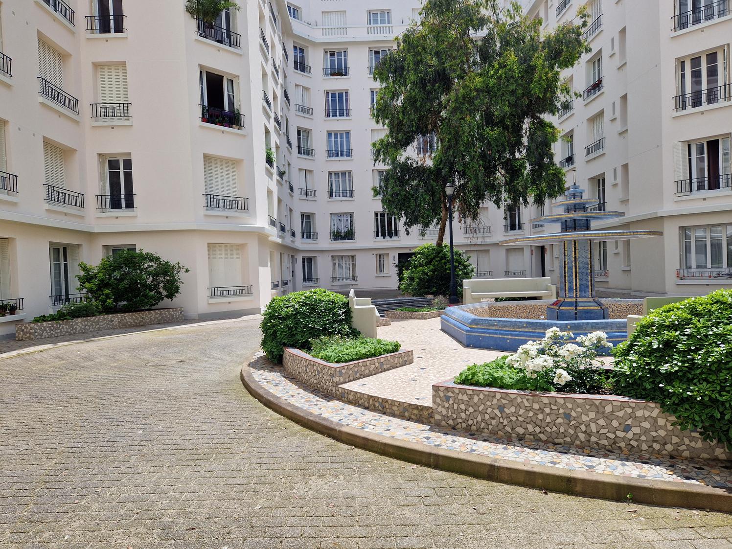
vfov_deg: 58.9
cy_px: 274
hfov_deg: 73.9
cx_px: 366
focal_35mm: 23
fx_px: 486
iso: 50
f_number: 1.8
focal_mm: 5.4
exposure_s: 1/2080
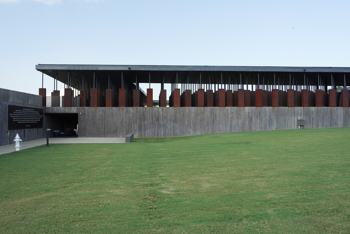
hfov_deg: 58.7
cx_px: 175
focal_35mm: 32
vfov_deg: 41.1
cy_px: 117
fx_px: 311
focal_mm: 32
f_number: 14
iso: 800
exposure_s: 1/100
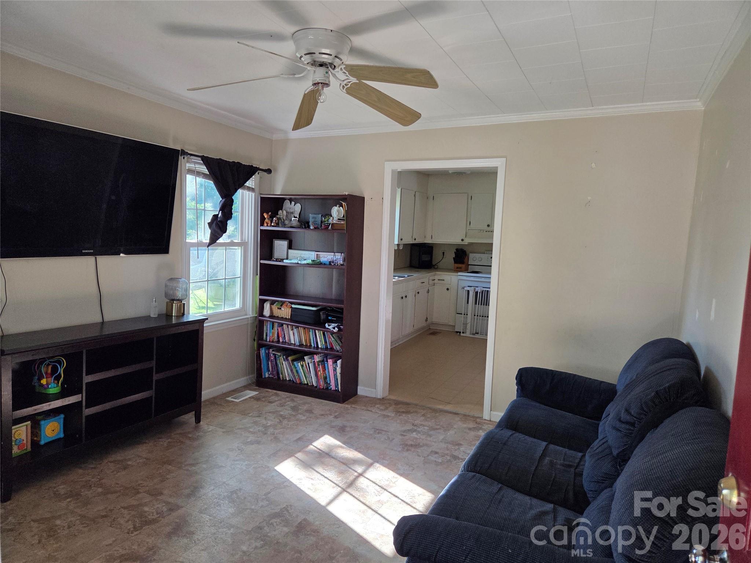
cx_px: 376
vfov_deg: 58.9
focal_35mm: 23
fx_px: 499
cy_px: 282
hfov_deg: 73.9
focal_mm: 5.4
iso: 200
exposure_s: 1/180
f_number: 1.8
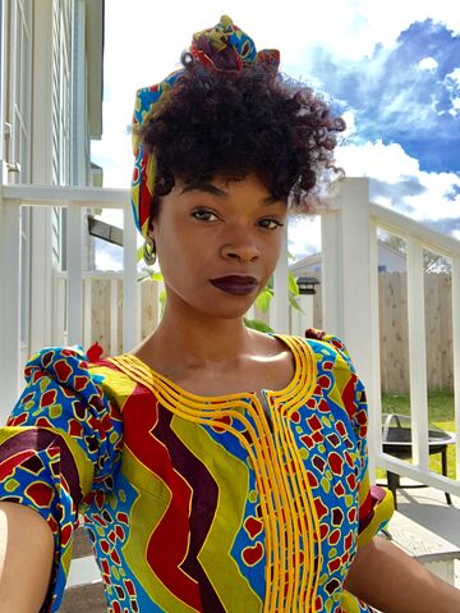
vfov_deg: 56.8
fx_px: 566
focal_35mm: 32
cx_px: 230
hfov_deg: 44.2
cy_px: 306
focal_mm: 2.87
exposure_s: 1/354
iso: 20
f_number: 2.2
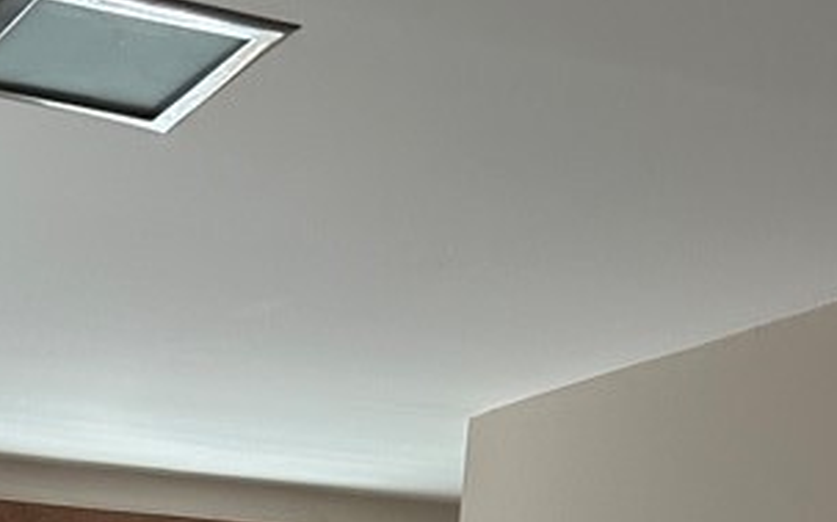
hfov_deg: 22.8
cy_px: 1301
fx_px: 1961
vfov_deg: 11.9
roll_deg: -2.1
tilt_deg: -10.8
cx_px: -69
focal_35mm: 86
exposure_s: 1/60
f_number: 1.78
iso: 320
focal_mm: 6.86
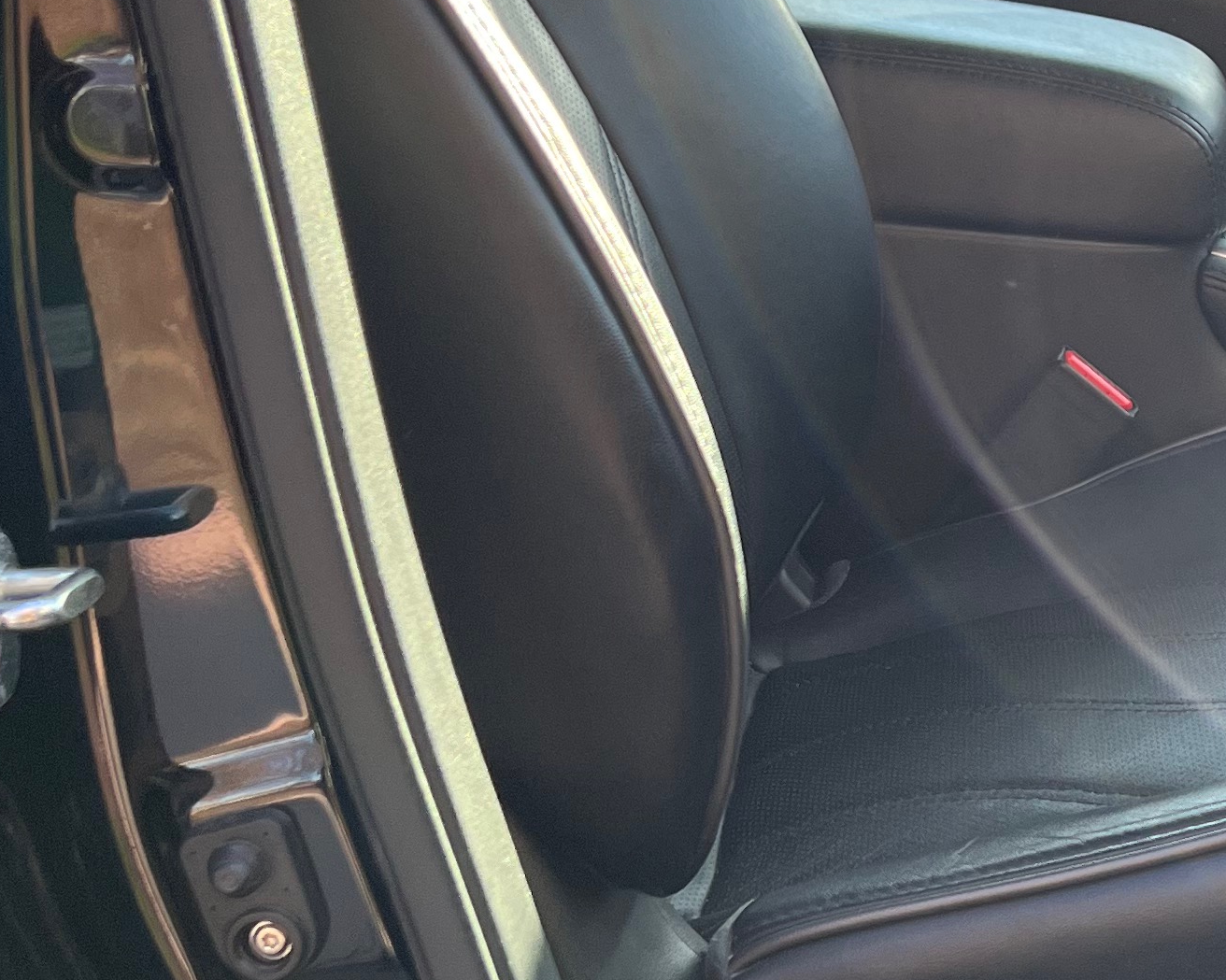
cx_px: 1280
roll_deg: -4.2
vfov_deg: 19.6
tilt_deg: -18.8
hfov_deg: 23.2
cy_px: 614
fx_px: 2830
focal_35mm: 78
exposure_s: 1/287
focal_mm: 5.7
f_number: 1.5
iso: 50
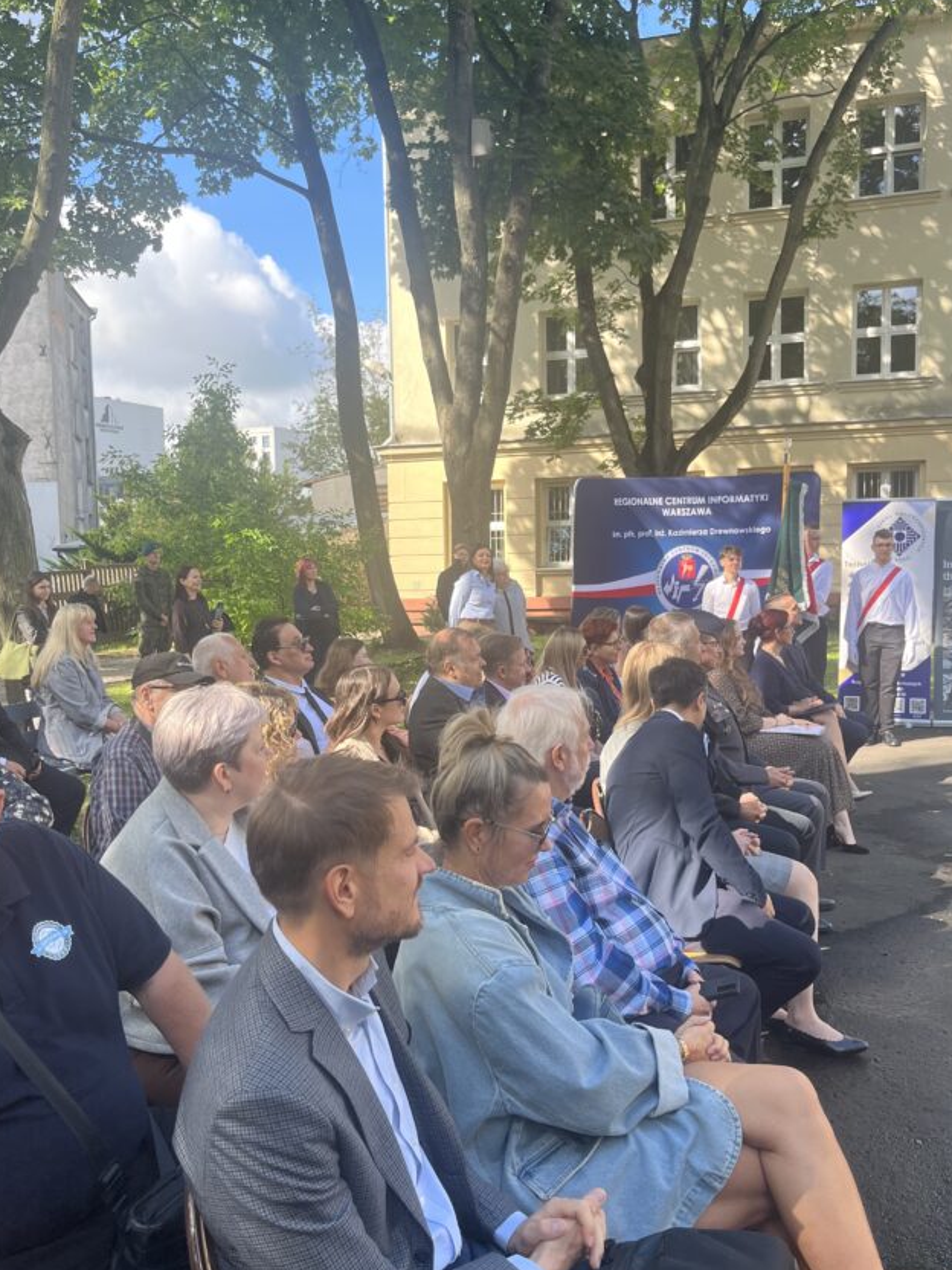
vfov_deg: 56.8
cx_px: 479
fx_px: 1173
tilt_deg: -5.2
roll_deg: +1.9
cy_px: 675
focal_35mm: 32
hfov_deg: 44.2
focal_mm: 5.1
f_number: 1.6
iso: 50
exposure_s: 1/454
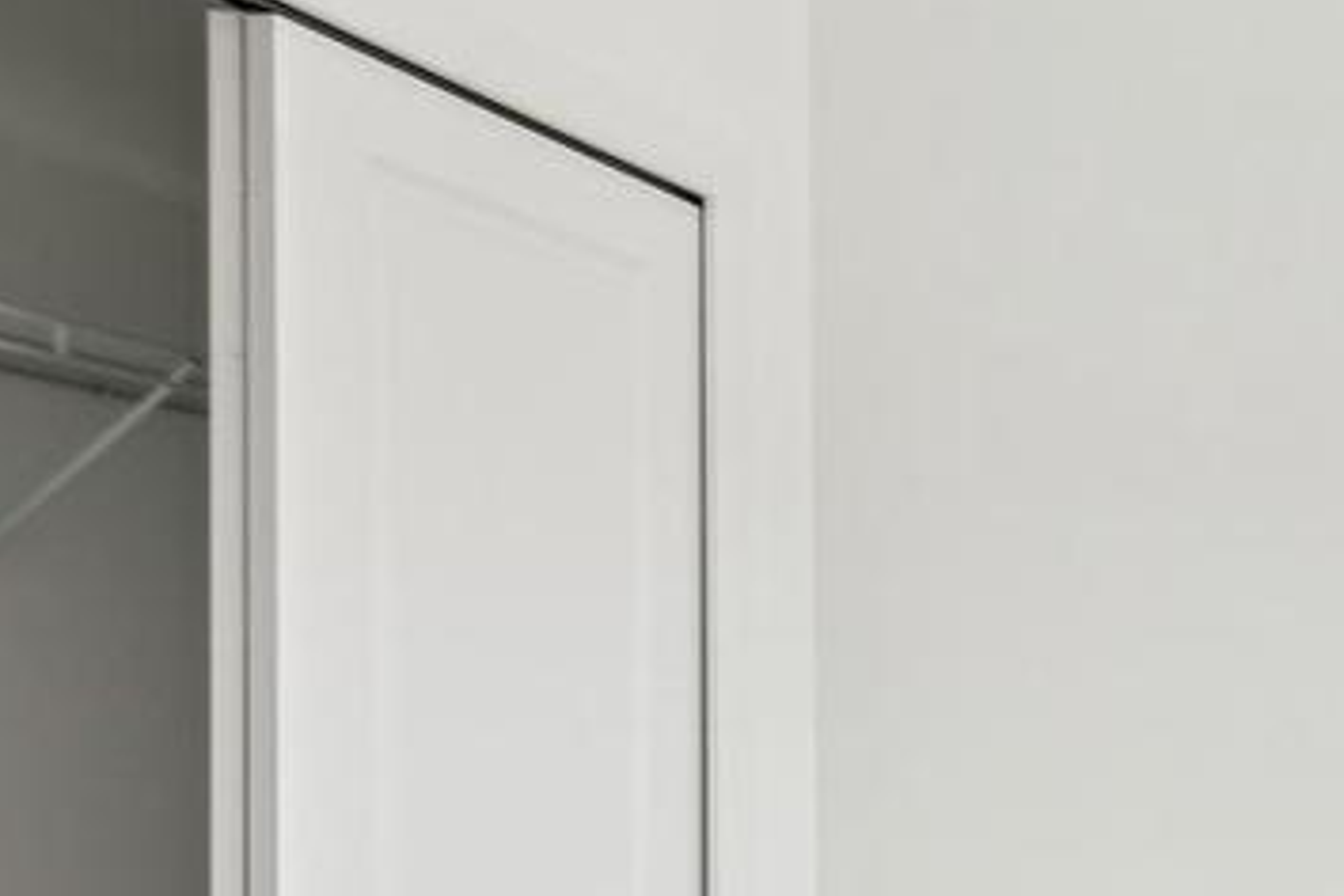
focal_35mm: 57
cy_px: 930
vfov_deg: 22.7
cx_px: 2084
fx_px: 2128
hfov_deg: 25.2
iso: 64
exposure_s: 1/8
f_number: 8
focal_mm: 14
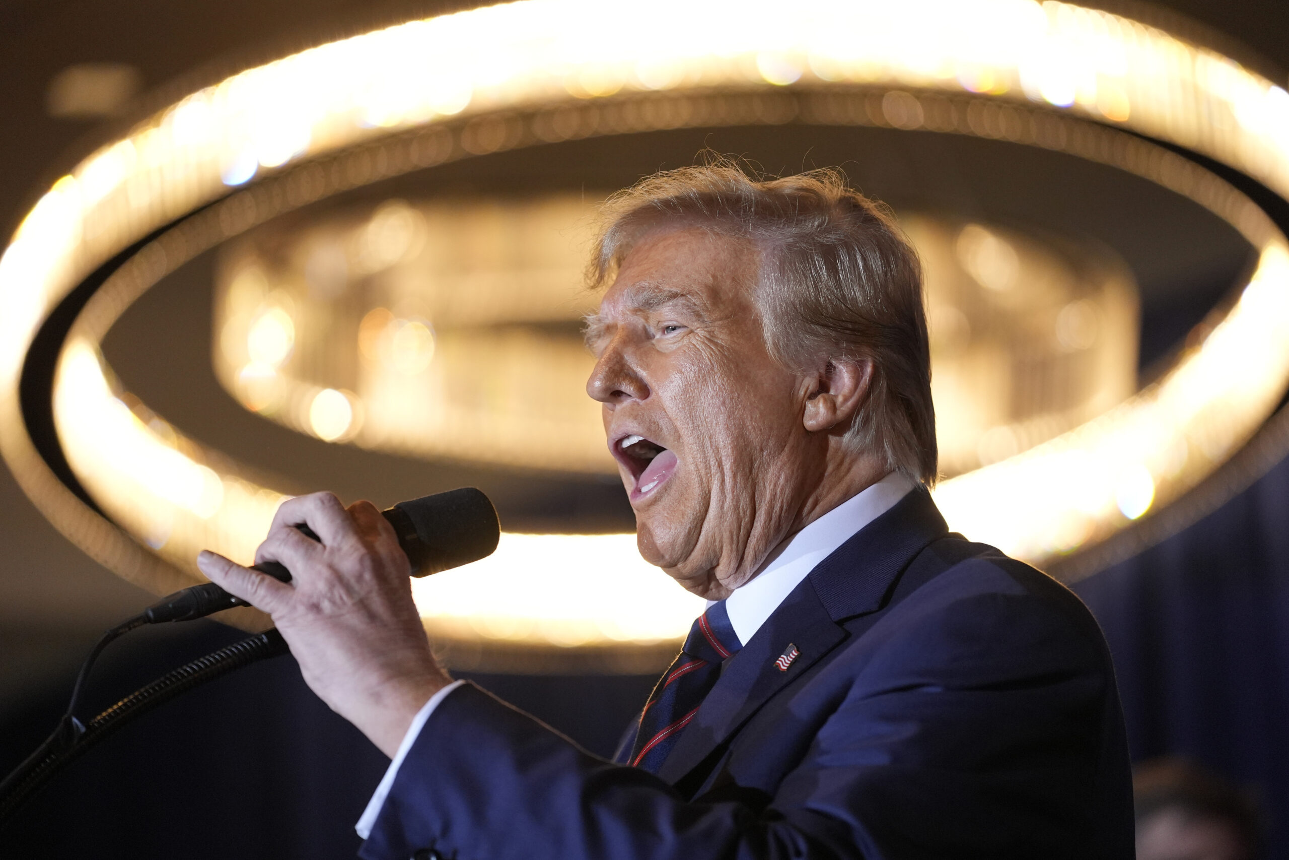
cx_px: 644
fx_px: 6373
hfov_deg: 11.5
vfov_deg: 7.7
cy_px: 430
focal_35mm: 178
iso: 2500
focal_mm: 178
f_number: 2.8
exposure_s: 1/500
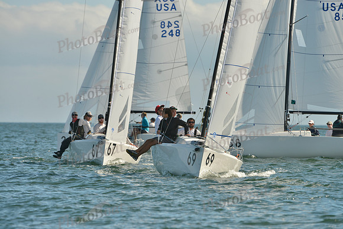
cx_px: 172
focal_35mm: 400
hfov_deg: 5.2
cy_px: 114
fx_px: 3812
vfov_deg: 3.4
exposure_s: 1/800
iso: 280
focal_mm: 400
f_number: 9
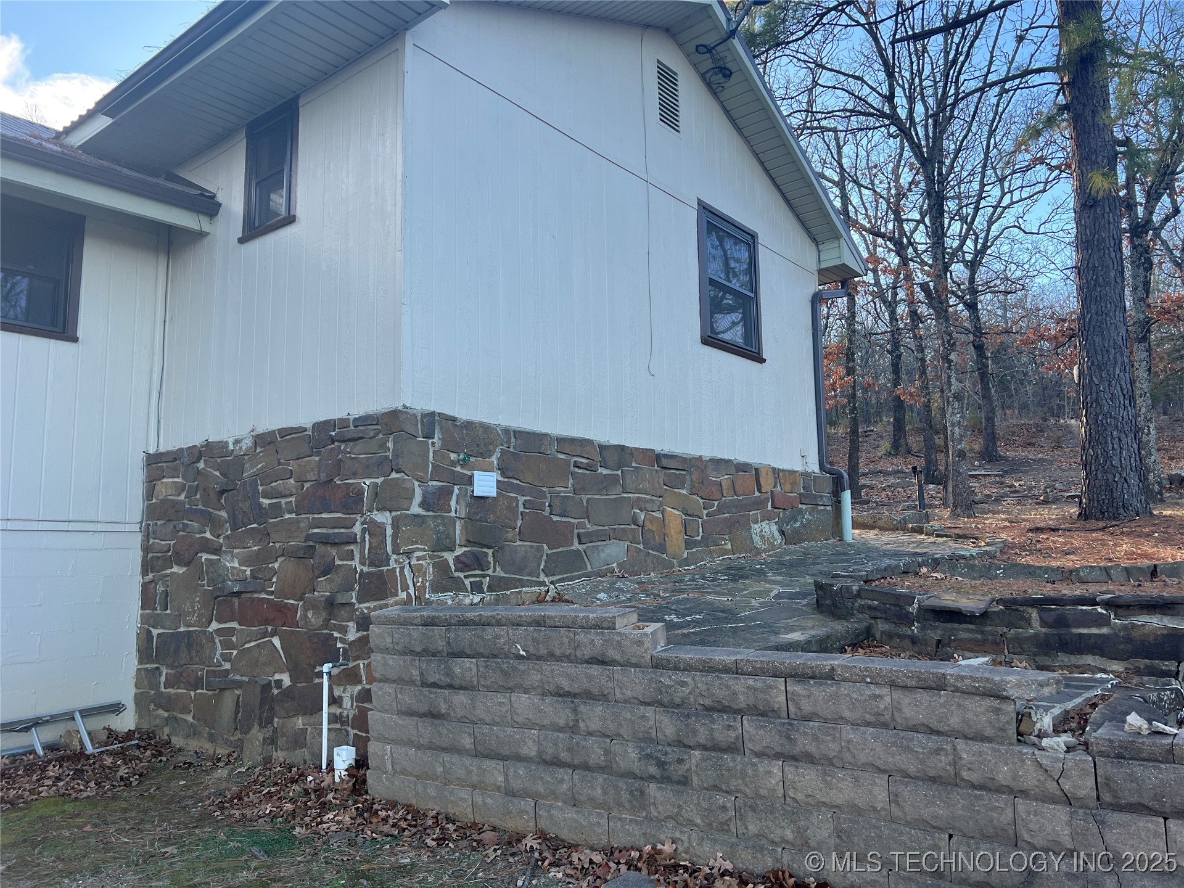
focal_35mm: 26
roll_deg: +1.2
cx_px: 592
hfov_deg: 67.3
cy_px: 444
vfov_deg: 53.1
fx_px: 889
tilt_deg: +8.9
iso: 50
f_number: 1.5
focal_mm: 5.7
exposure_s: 1/513
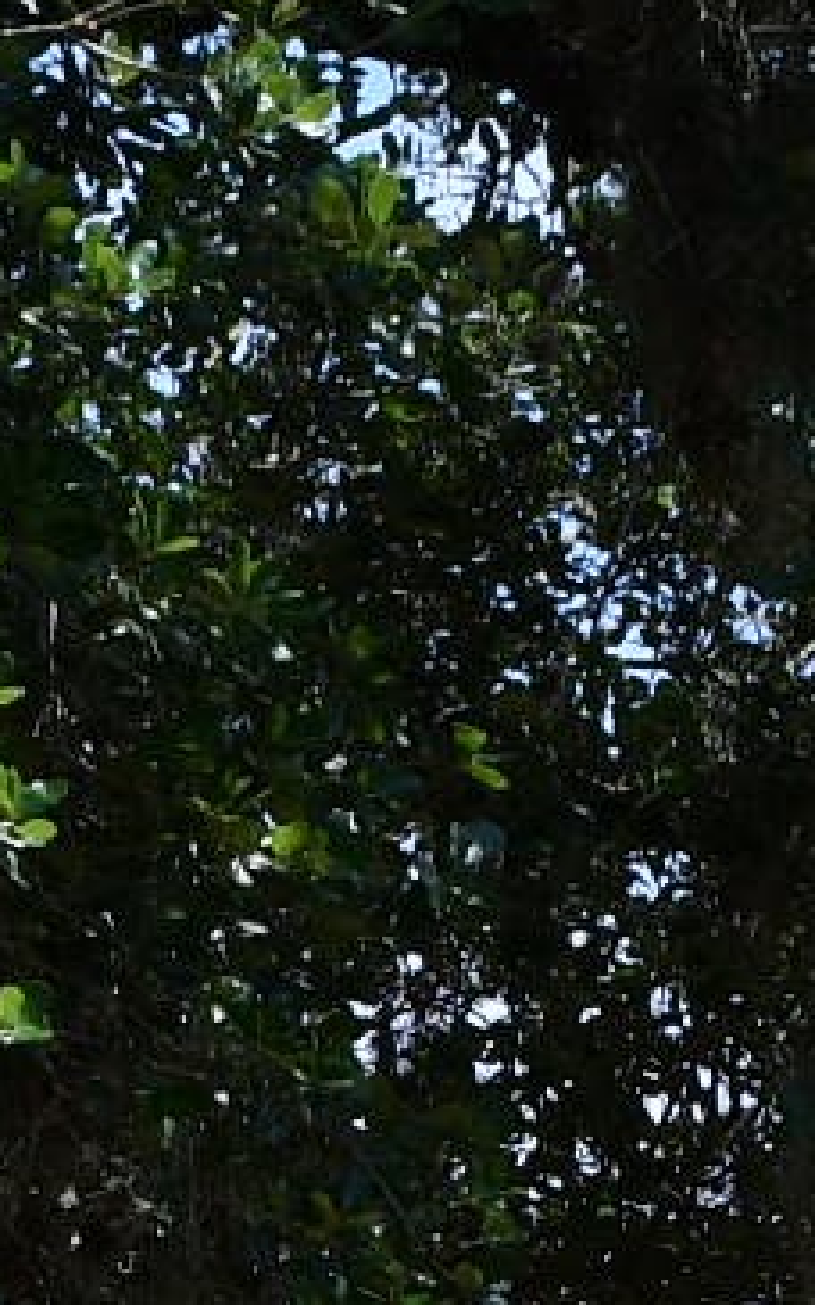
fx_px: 7608
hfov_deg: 6.1
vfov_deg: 9.5
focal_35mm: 214
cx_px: 472
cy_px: 1909
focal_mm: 18
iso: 100
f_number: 8
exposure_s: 1/250
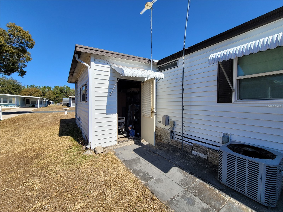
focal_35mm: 13
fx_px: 106
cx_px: 142
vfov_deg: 89.9
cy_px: 106
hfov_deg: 106.2
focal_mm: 2.2
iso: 50
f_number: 2.2
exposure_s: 1/1904
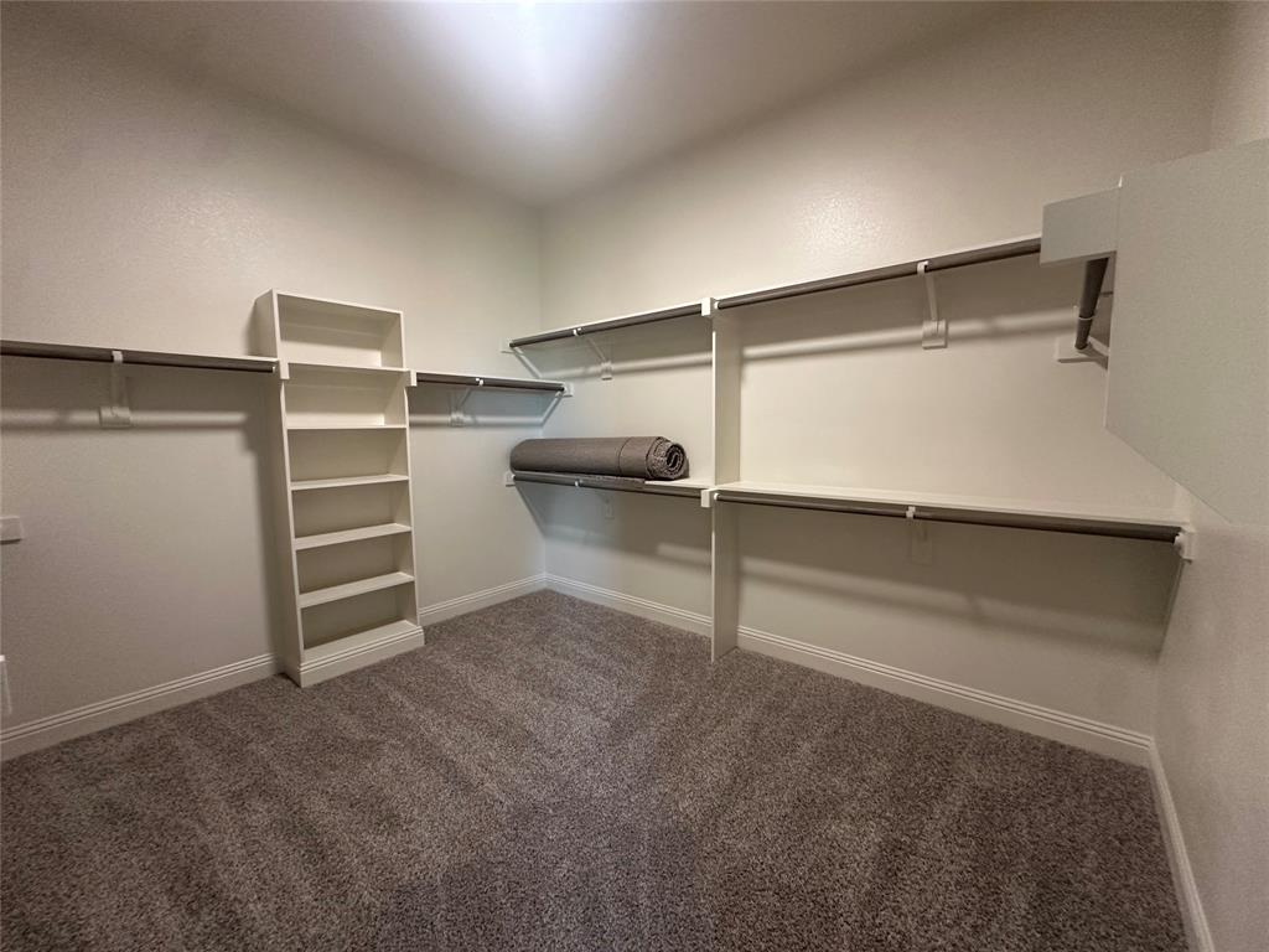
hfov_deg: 102.1
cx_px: 634
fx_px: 513
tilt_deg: -5.9
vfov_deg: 85.7
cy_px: 476
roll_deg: -0.4
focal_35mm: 14
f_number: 2.2
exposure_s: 1/60
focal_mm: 2.22
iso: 250
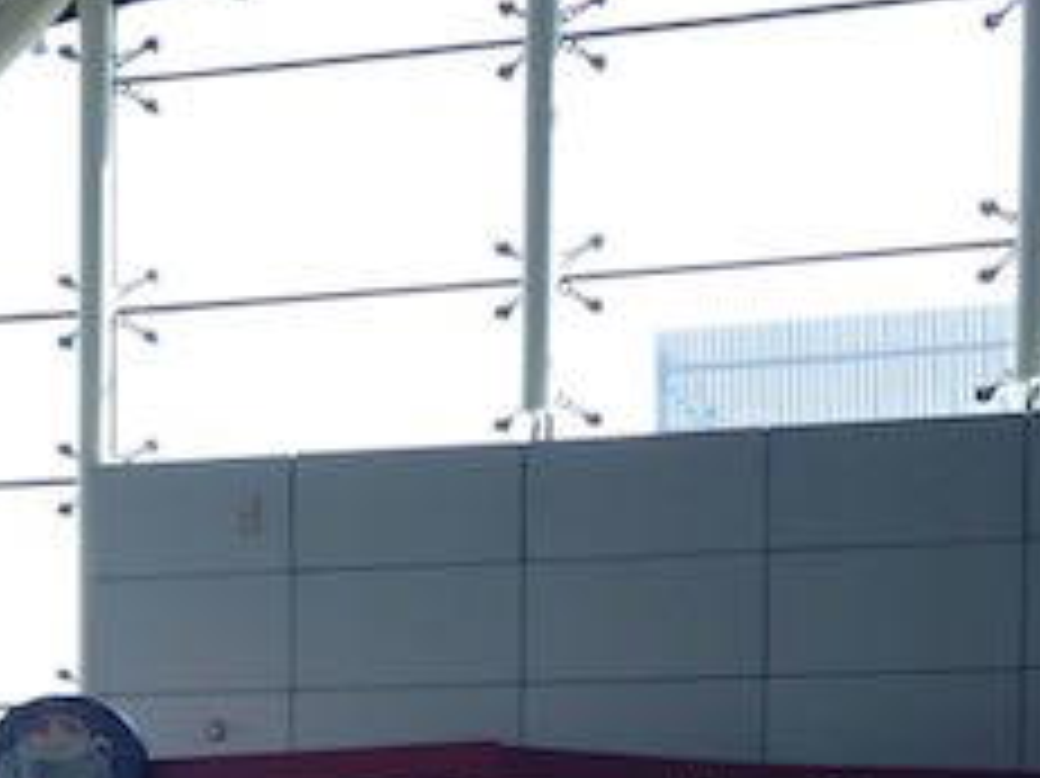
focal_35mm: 100
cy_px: 1010
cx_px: 329
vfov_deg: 14.2
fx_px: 3003
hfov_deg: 19.6
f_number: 2.4
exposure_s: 1/120
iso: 50
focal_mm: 4.12
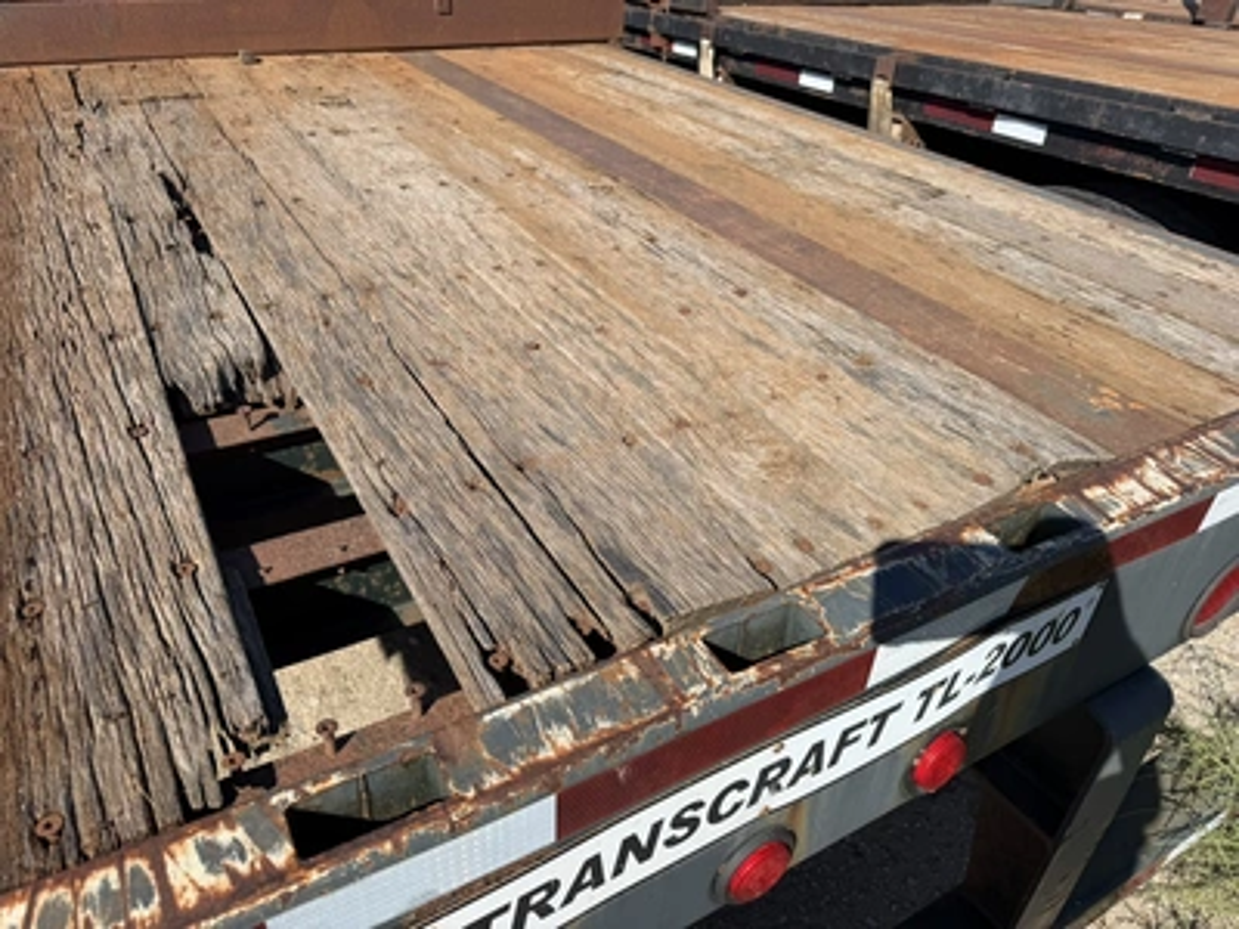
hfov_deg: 71.6
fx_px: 859
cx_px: 620
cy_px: 464
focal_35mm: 24
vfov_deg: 56.8
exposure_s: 1/4167
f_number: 1.78
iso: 80
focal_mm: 6.76
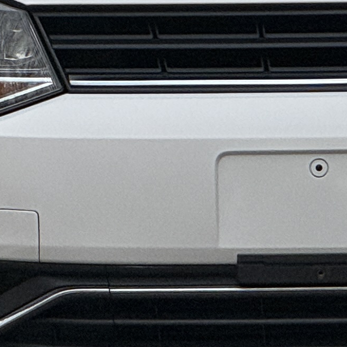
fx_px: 7383
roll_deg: -0.3
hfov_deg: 2.7
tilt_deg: -1.3
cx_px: 418
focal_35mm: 651
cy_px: -90
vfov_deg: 2.7
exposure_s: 1/811
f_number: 2.8
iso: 50
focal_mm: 15.66
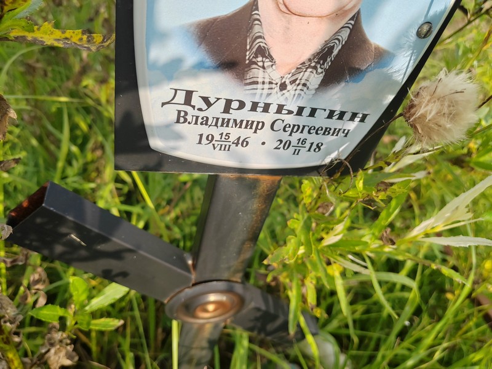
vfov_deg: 51.4
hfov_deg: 65.3
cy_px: 184
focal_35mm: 27
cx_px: 246
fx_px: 384
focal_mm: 5.52
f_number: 1.9
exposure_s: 1/1100
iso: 100
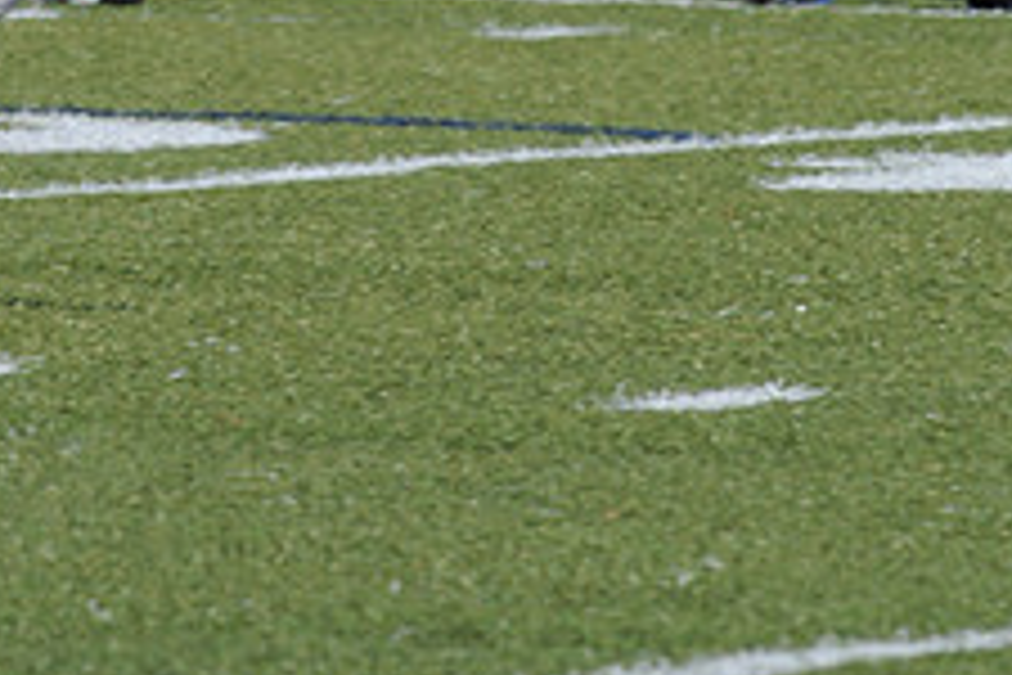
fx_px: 32522
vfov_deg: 1.2
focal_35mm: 1157
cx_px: 299
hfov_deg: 1.8
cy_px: -400
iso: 200
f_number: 10
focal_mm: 300
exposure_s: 1/500
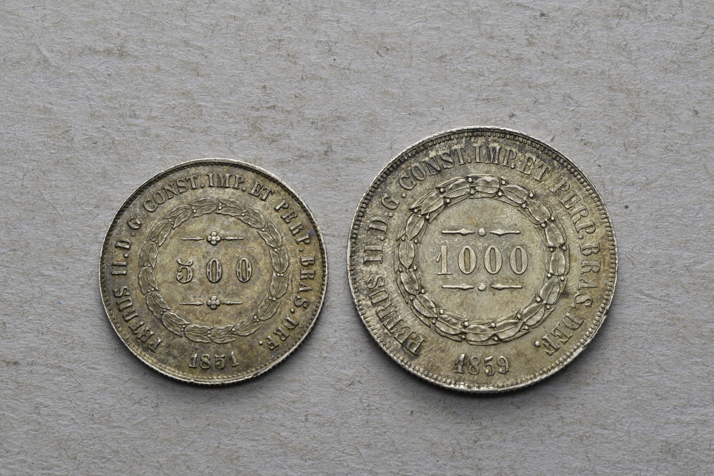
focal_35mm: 84
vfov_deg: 16.4
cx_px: 360
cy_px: 239
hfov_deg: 24.3
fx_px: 1656
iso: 400
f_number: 14
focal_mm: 55
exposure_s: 1/250
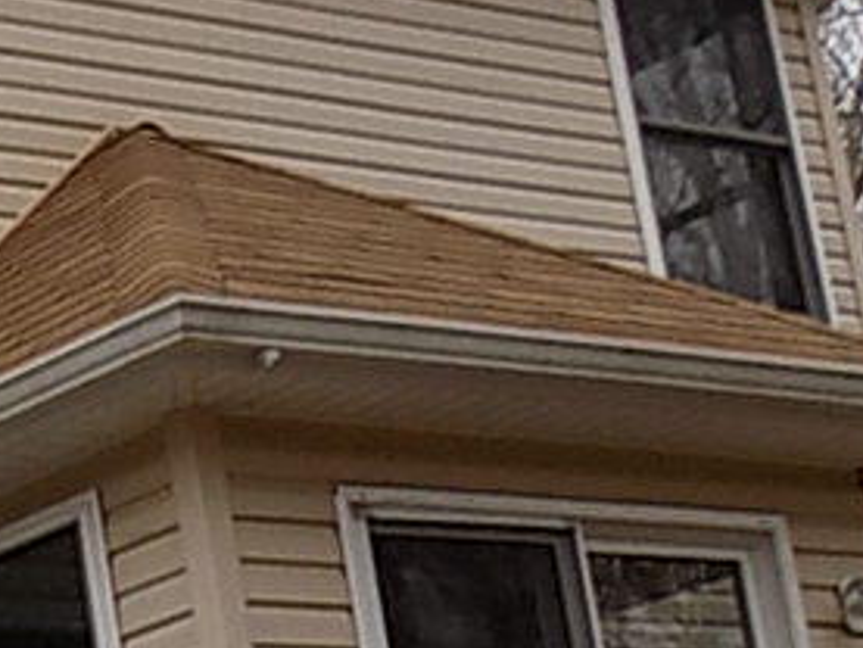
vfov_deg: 10.9
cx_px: -748
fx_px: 3317
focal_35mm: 133
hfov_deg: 13.2
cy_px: 879
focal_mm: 4
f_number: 3.1
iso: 80
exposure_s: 1/400
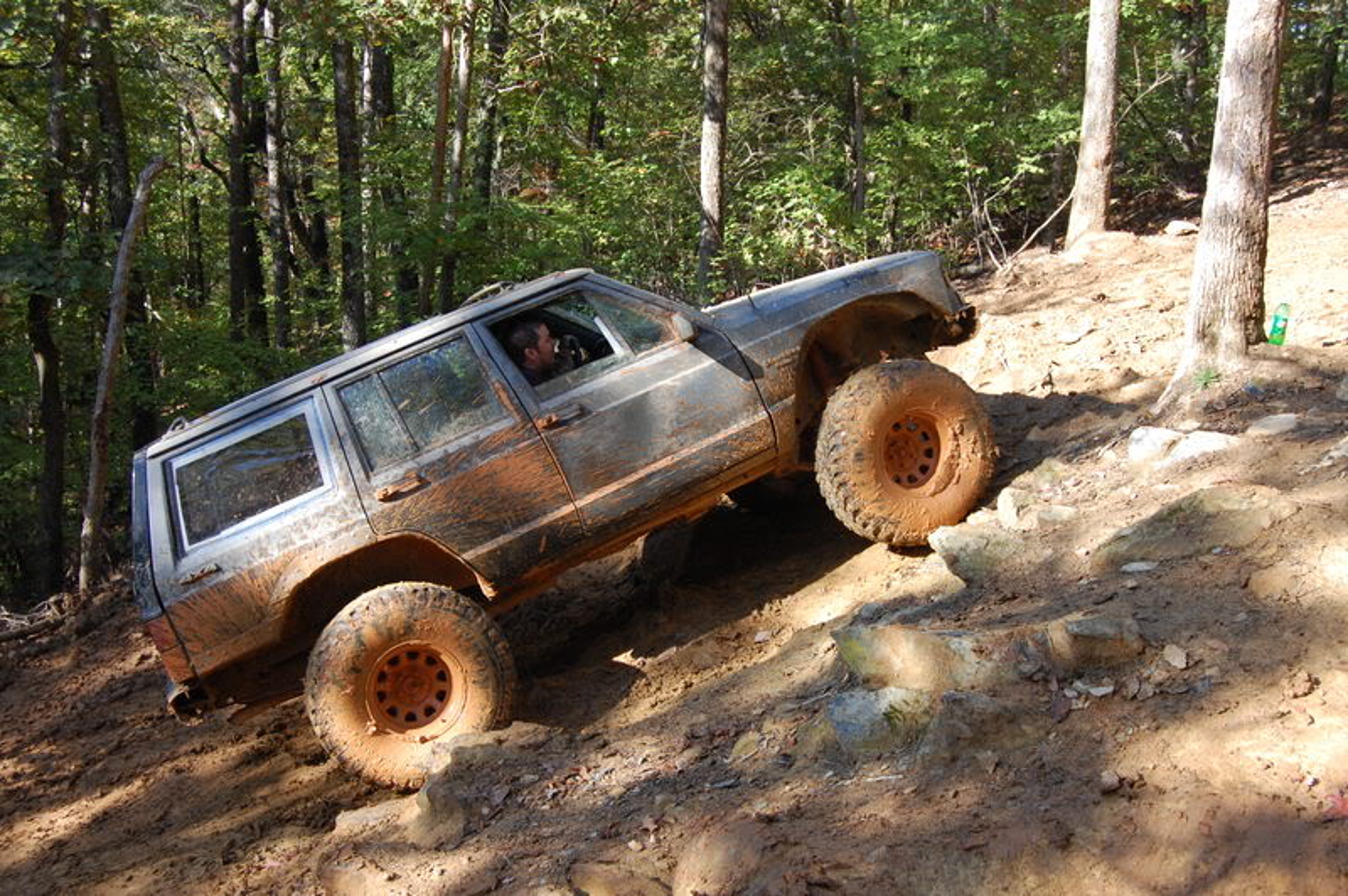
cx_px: 674
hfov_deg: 49.6
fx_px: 1459
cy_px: 448
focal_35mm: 39
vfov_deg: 34.2
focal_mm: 26
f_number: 7.1
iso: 800
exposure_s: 1/320
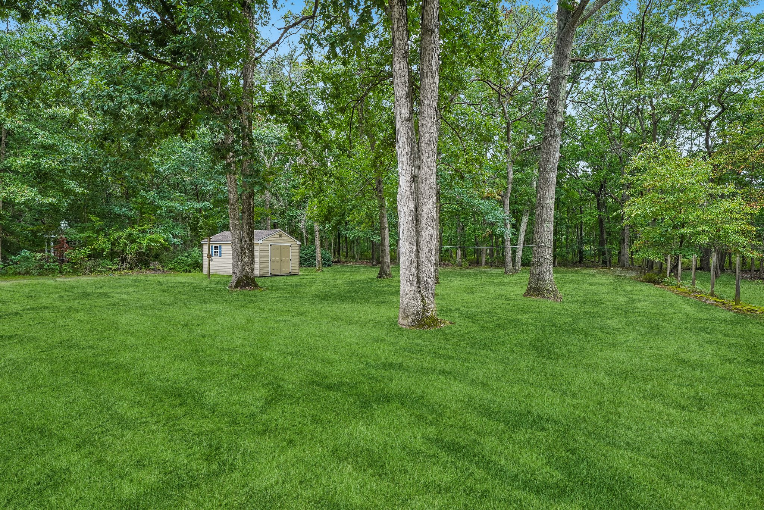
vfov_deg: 68.0
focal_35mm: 18
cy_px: 255
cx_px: 382
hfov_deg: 90.6
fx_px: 378
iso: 320
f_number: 11
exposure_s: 1/30
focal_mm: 17.8
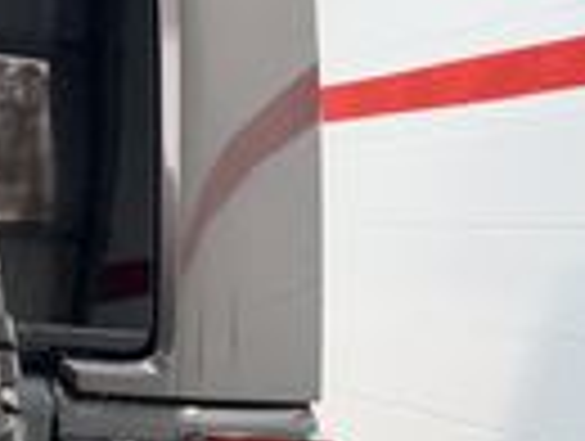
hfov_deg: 16.6
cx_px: 144
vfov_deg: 12.2
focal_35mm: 118
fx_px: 1998
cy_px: 562
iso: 100
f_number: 1.8
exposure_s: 1/120
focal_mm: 6.93
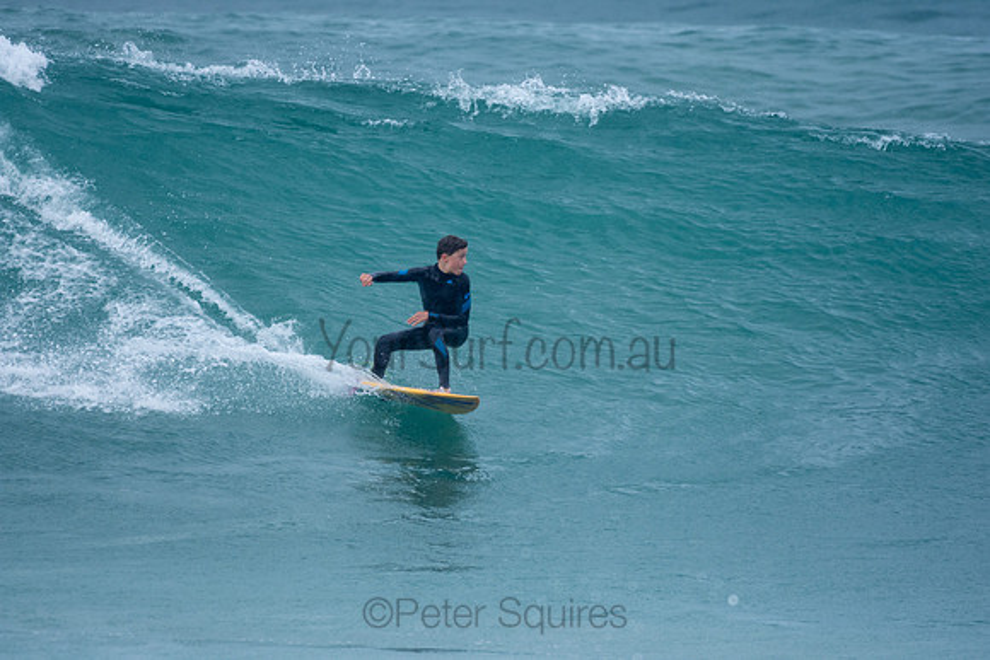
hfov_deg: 2.9
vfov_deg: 1.9
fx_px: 19804
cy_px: 330
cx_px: 495
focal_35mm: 720
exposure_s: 1/500
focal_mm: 480
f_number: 5.6
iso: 400
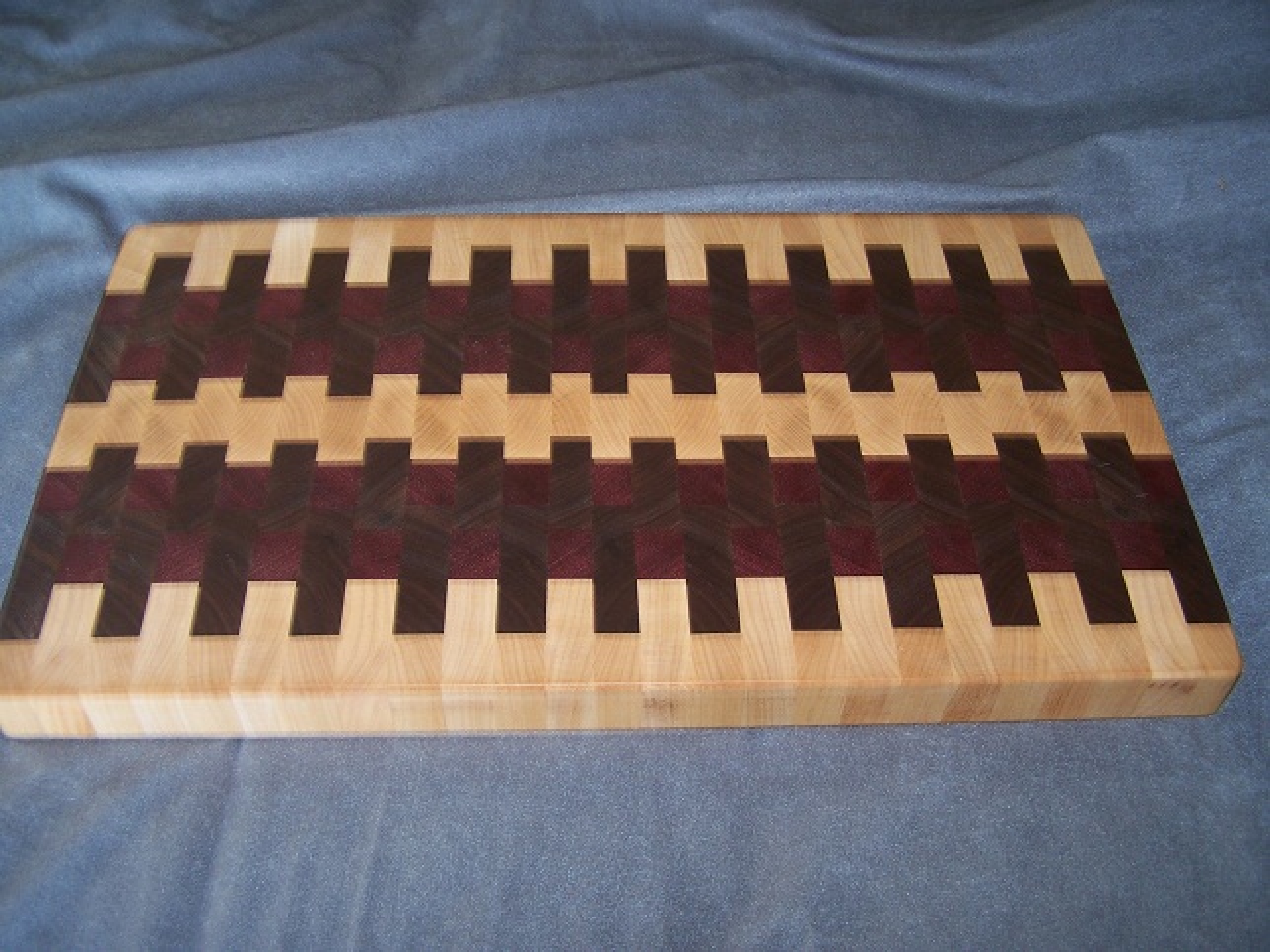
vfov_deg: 37.7
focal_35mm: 38
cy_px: 476
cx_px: 635
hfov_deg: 49.0
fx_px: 1394
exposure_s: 1/2
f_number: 2.8
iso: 80
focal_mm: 6.3
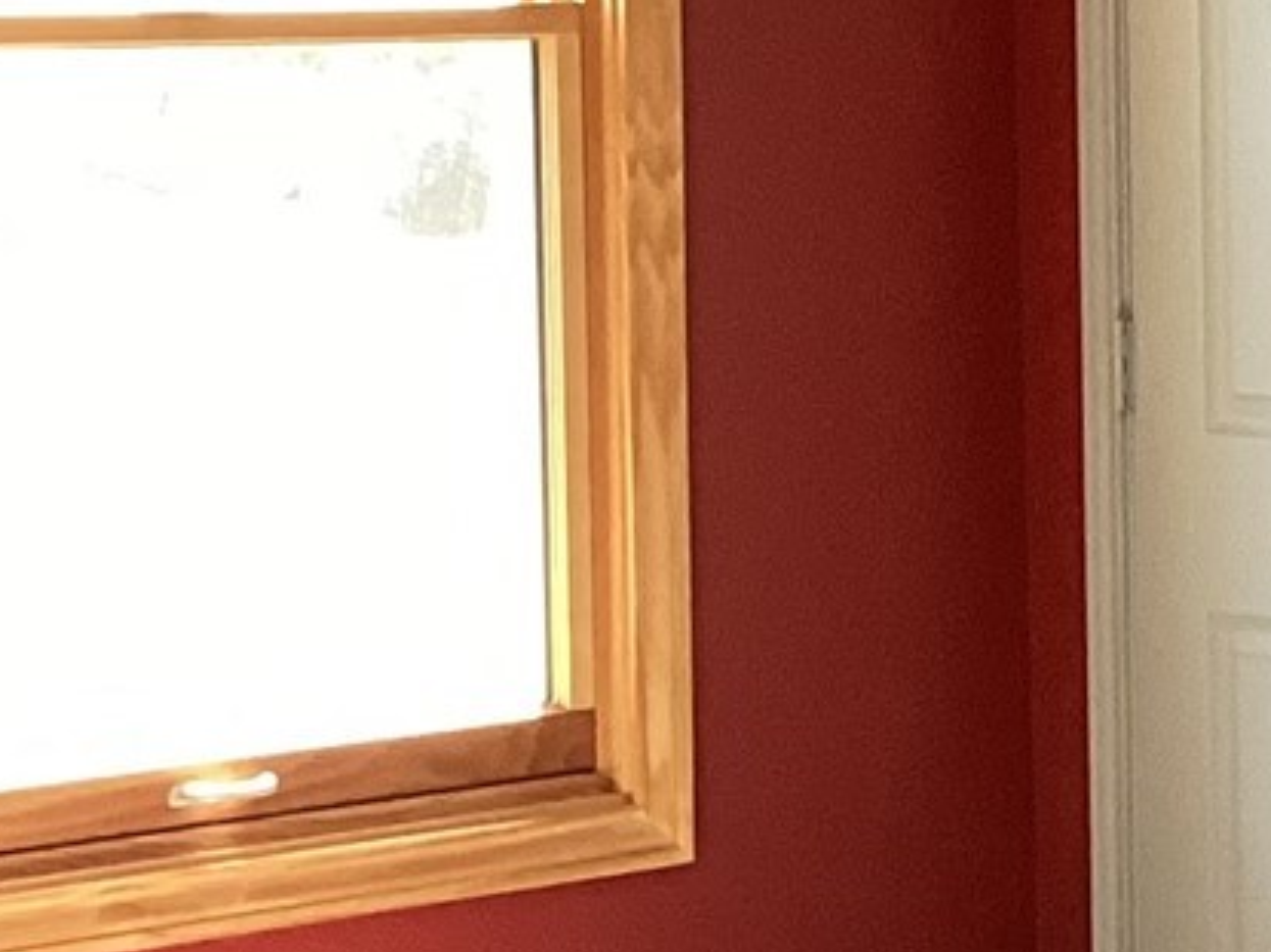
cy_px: 239
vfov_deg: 9.7
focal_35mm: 153
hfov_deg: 12.4
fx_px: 5616
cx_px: 1743
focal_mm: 3.3
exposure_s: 1/60
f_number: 2.4
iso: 160
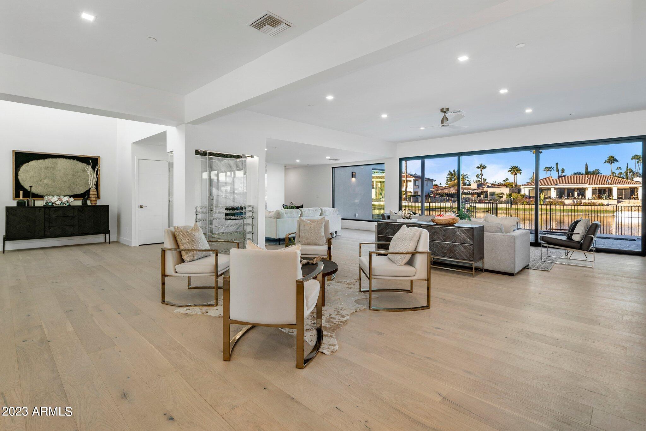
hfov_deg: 93.3
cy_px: 216
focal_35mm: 17
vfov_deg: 70.4
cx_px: 323
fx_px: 305
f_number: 10
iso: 500
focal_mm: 17
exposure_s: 1/10
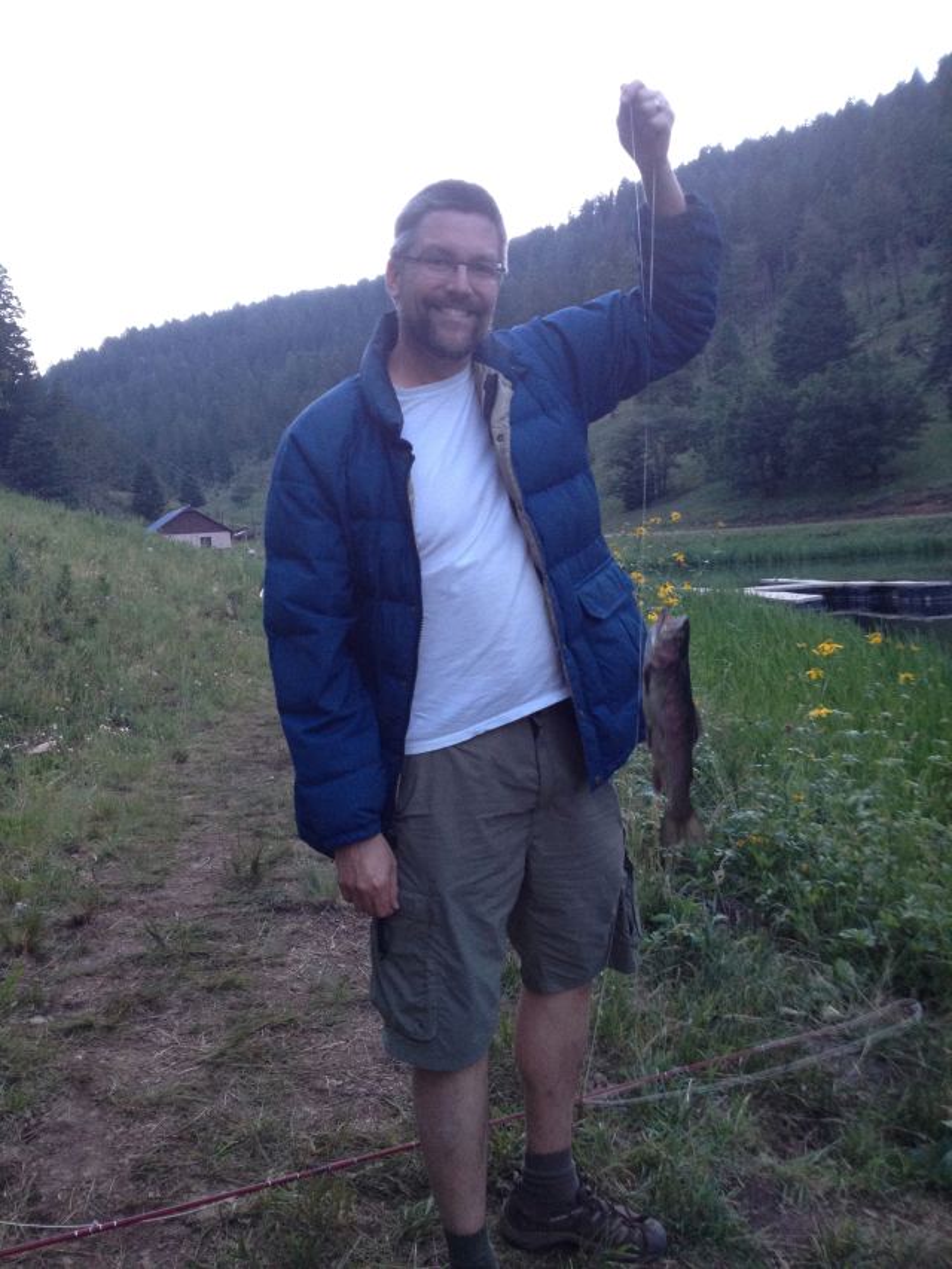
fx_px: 1283
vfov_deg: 52.6
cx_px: 476
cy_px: 634
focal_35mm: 35
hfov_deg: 40.7
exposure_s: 1/20
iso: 160
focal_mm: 4.28
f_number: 2.4
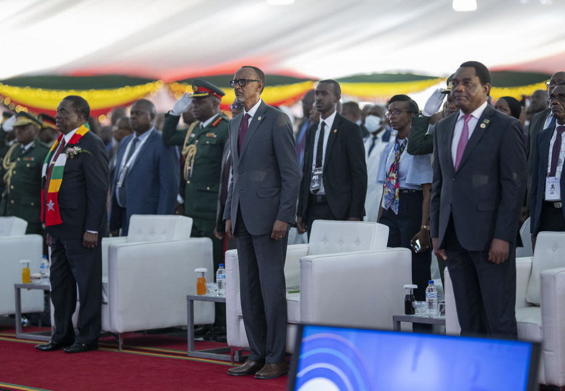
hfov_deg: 16.4
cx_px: 262
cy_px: 191
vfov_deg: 11.4
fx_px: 1964
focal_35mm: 124
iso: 1000
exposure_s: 1/200
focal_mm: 105
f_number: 1.4
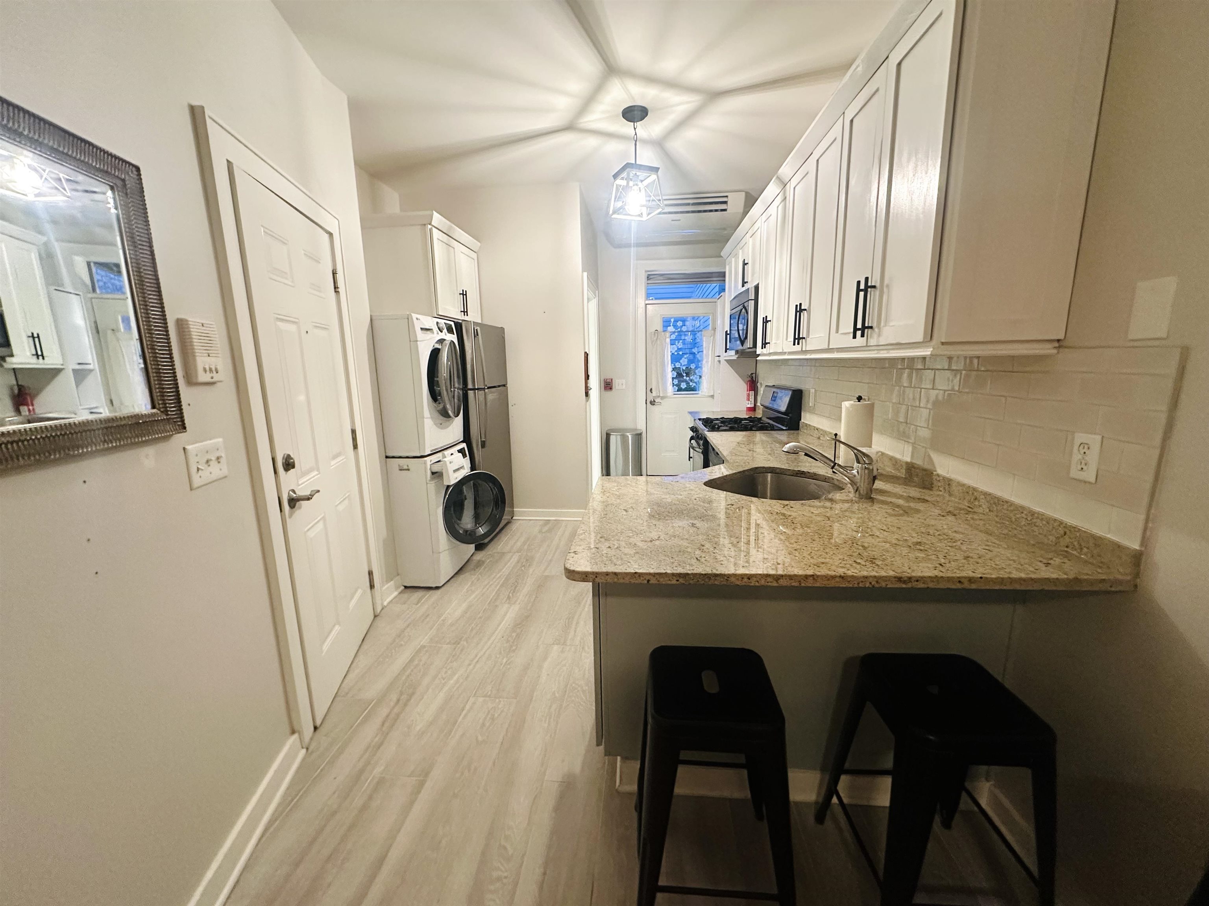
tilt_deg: -10.2
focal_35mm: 14
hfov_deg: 102.1
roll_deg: +1.0
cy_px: 453
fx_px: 489
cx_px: 604
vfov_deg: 85.7
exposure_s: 1/60
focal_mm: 2.22
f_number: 2.2
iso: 640
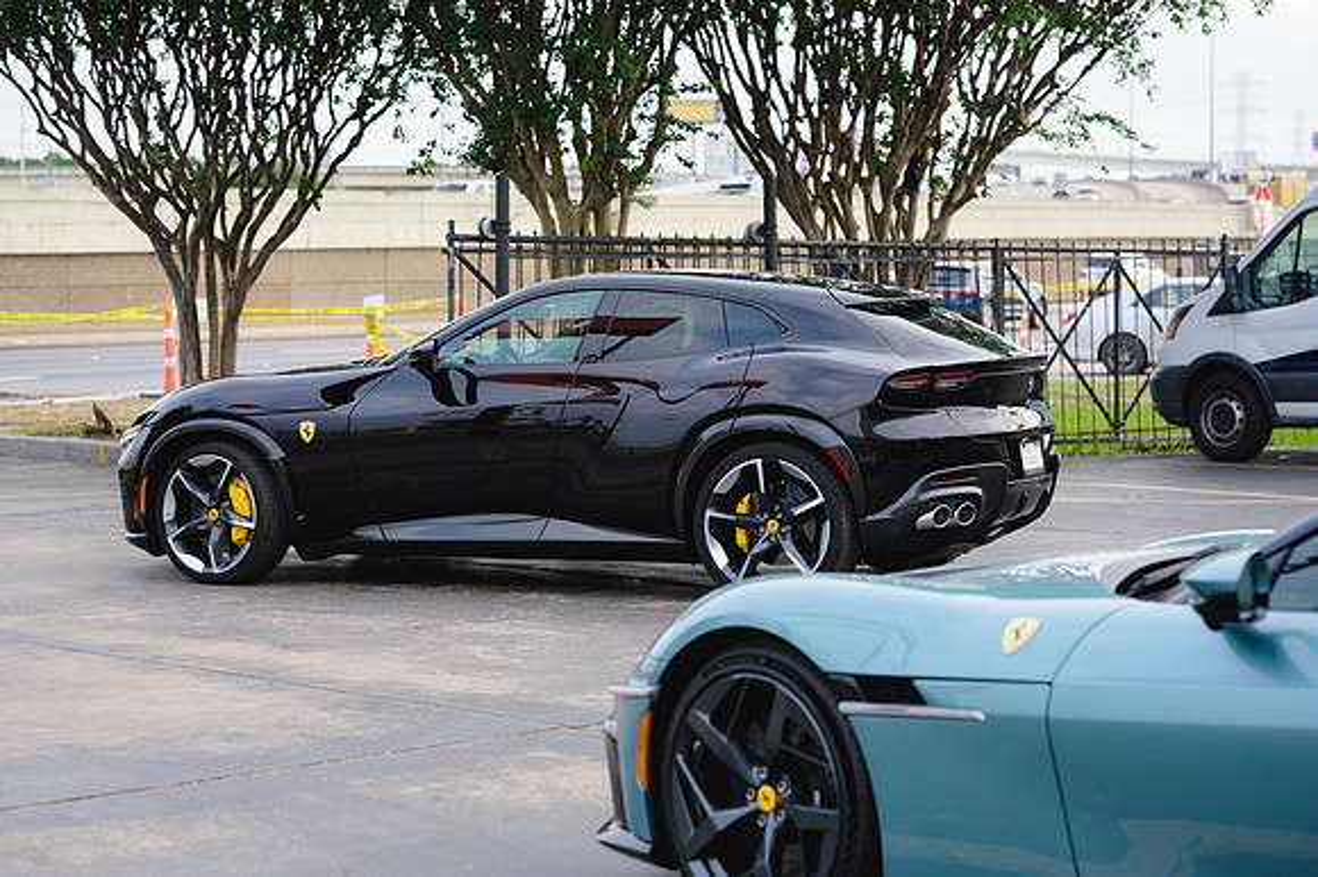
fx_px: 3110
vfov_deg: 16.1
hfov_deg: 23.9
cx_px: 659
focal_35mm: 85
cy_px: 438
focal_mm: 85
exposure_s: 1/800
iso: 250
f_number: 4
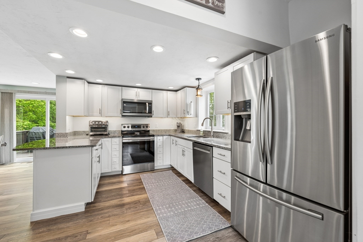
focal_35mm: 14
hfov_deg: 104.3
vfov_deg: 81.1
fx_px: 141
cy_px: 121
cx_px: 182
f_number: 8
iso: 100
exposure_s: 1/8
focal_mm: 14
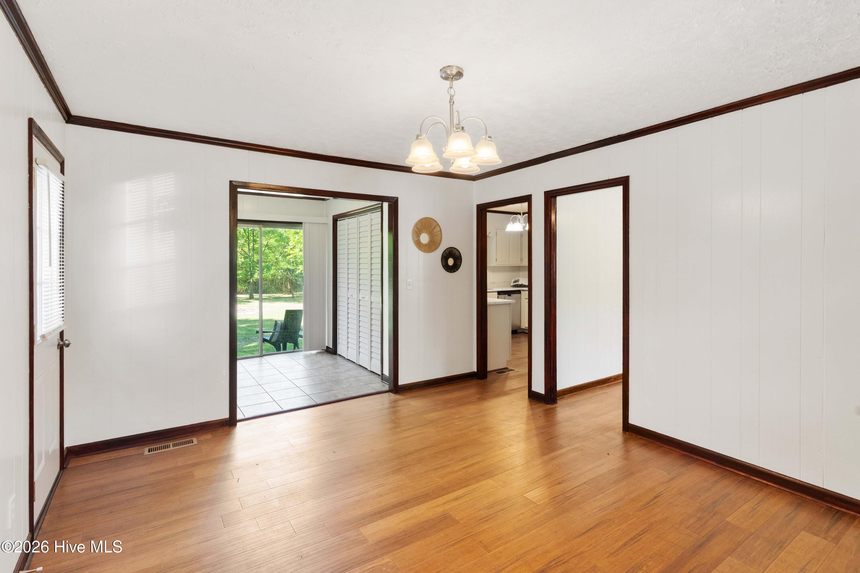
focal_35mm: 17
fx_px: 406
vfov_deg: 70.4
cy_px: 286
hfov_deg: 93.3
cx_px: 430
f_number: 8
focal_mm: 17
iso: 640
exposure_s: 1/3
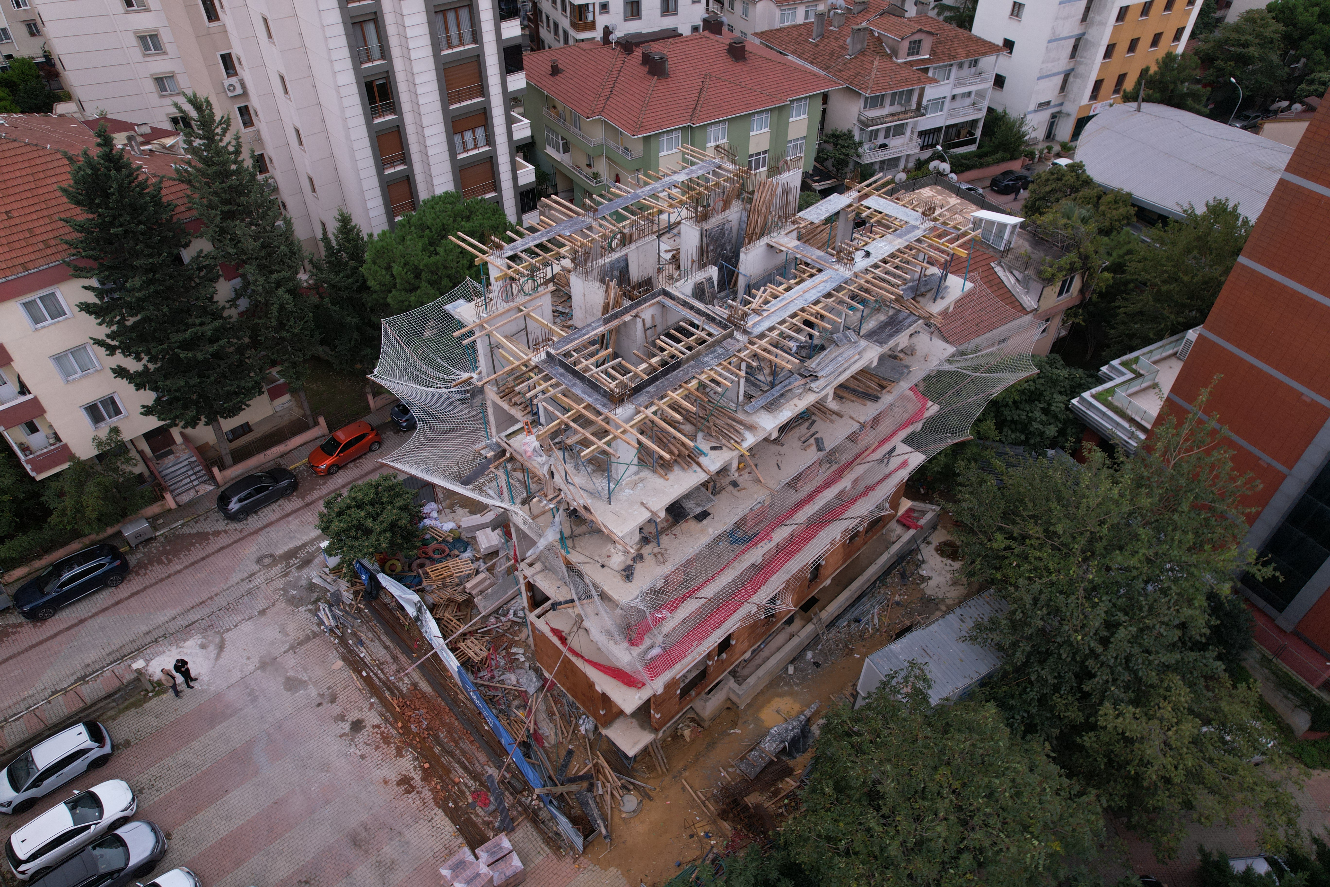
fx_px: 813
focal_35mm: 22
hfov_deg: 78.6
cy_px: 444
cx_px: 665
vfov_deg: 57.2
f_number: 2.8
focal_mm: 8.38
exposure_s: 1/30
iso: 100
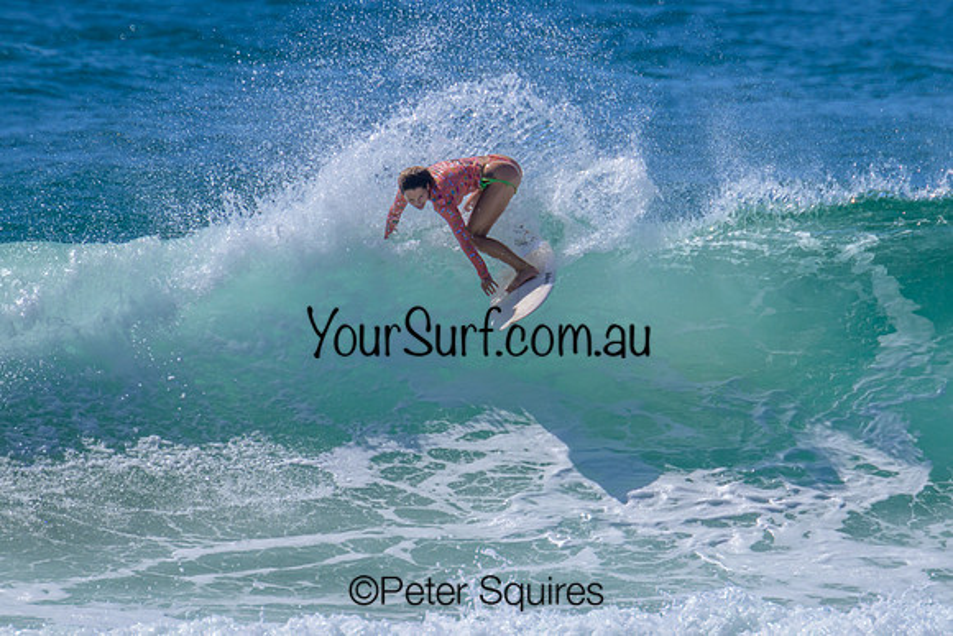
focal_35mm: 1096
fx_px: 29032
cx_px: 653
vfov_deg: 1.3
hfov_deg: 1.9
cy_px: 292
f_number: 11
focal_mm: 800
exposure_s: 1/2000
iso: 560
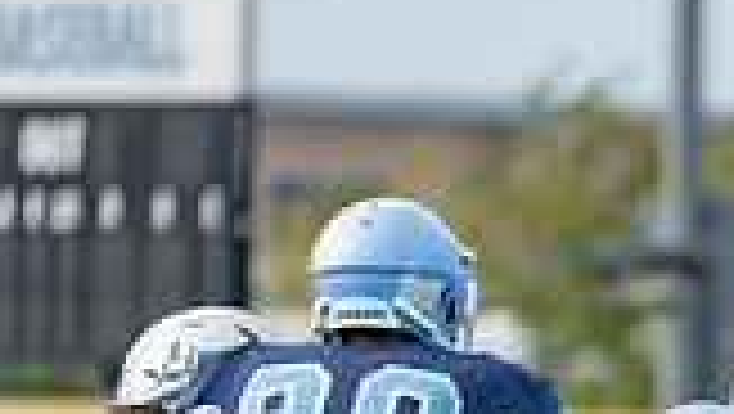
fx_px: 31322
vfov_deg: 0.8
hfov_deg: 1.3
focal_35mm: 1608
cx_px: 1144
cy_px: 720
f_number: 5.6
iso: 320
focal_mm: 400
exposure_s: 1/1250
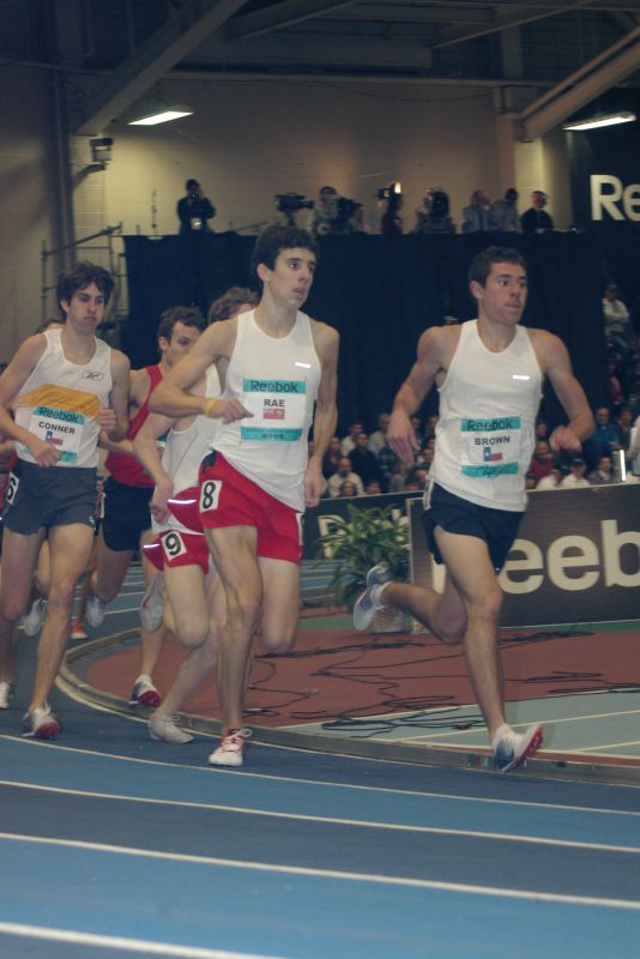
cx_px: 320
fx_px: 2917
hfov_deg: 12.5
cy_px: 480
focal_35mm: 110
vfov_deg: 18.7
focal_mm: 73
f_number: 6.3
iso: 800
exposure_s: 1/125
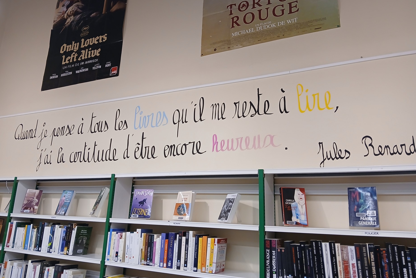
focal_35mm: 28
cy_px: 118
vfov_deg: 46.2
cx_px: 209
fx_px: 324
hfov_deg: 65.5
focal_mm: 3.98
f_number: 1.8
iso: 200
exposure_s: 1/33.3
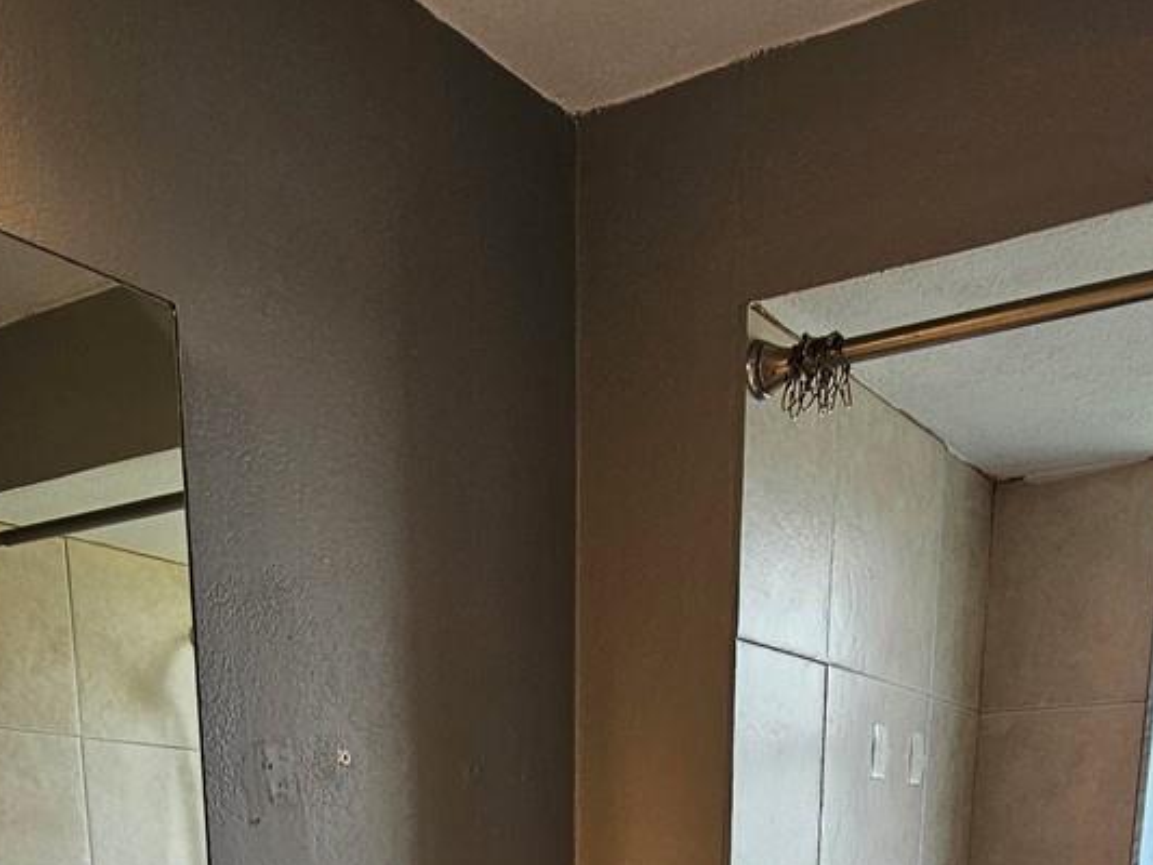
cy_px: 1256
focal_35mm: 39
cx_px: 591
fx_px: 1299
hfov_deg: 47.8
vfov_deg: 27.3
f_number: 2.2
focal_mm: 2.2
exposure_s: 1/60
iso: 64
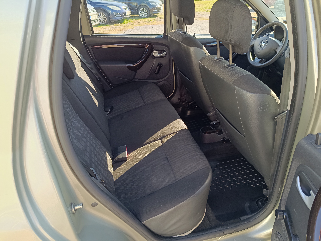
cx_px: 160
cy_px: 120
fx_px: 223
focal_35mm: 24
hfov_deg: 71.6
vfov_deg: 56.8
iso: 90
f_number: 1.88
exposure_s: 1/101
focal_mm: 5.59
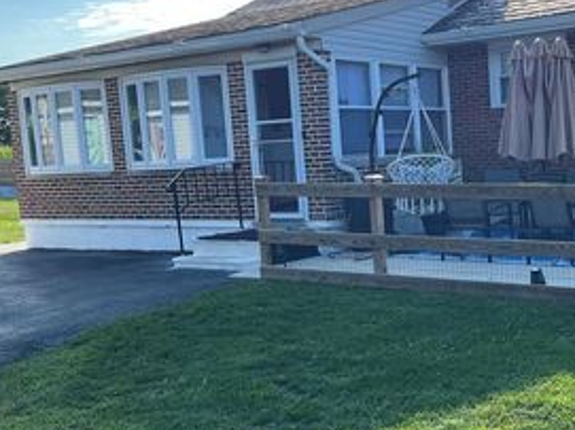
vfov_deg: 30.2
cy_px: 213
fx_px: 797
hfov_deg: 37.3
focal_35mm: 48
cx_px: 509
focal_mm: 5.1
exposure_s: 1/1252
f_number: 1.6
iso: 50
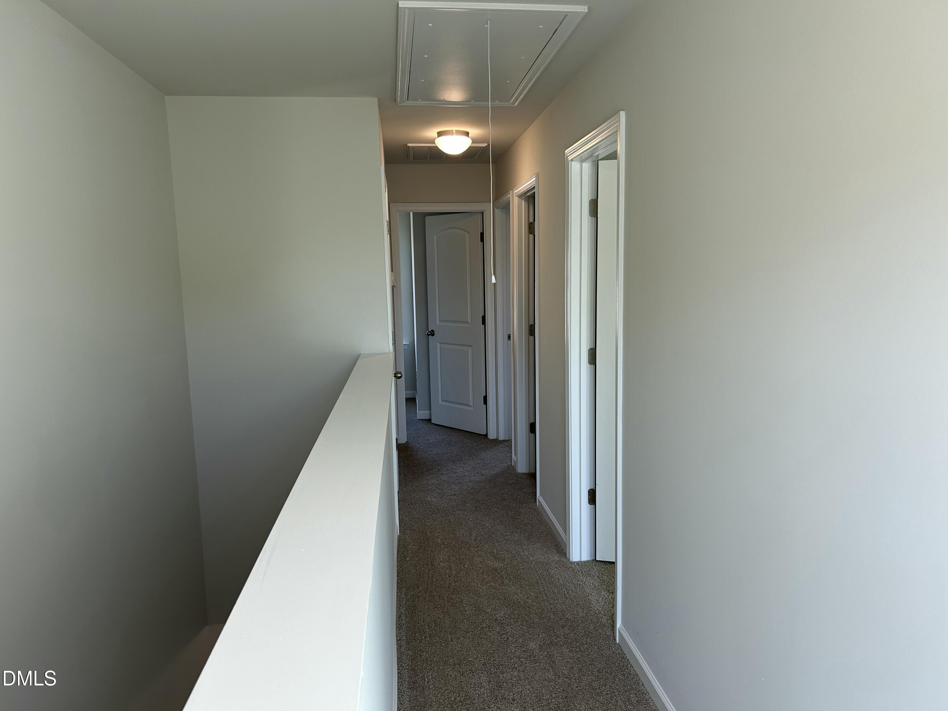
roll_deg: +1.4
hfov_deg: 67.3
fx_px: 712
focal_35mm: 26
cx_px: 474
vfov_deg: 53.1
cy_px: 356
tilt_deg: -8.0
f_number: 1.5
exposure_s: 1/121
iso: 40
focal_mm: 5.7
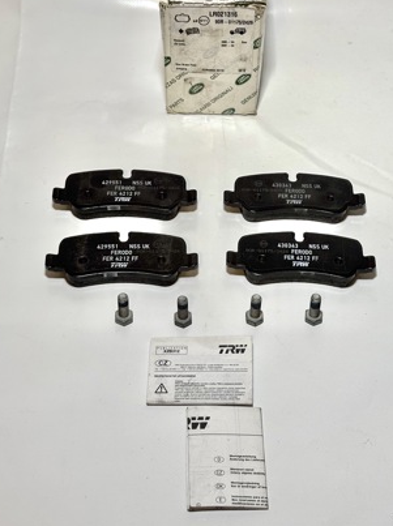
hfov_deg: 23.6
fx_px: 941
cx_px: 215
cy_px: 218
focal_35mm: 62
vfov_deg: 31.2
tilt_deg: -49.7
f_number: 1.6
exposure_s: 1/100
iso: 32
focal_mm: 5.96
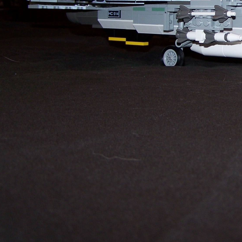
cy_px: 41
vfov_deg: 21.8
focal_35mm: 78
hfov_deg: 21.2
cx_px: 262
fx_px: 617
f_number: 2.8
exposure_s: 1/60
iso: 80
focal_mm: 6.3
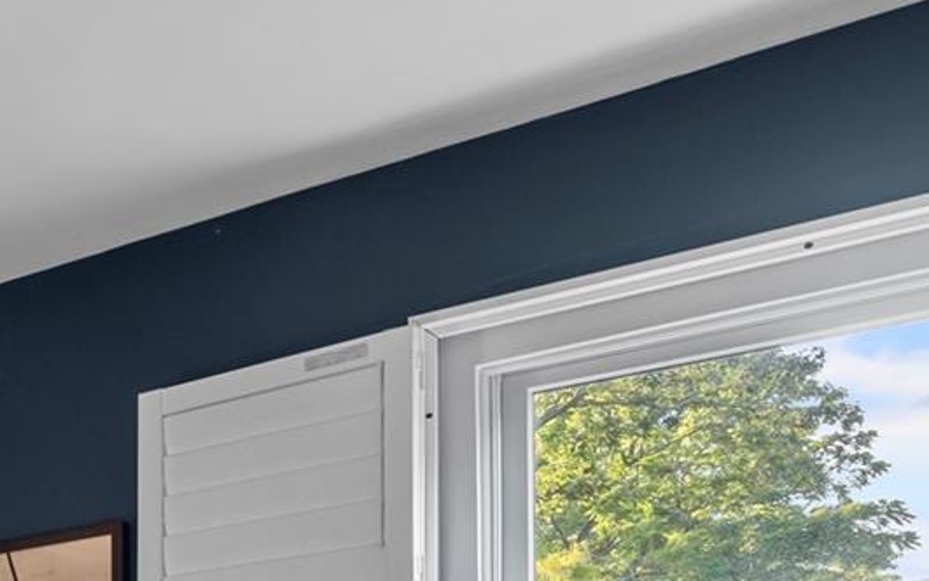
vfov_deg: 20.2
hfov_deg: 24.1
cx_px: -614
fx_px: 1393
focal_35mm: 55
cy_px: 879
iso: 320
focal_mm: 14
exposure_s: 1/1.25
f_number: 10
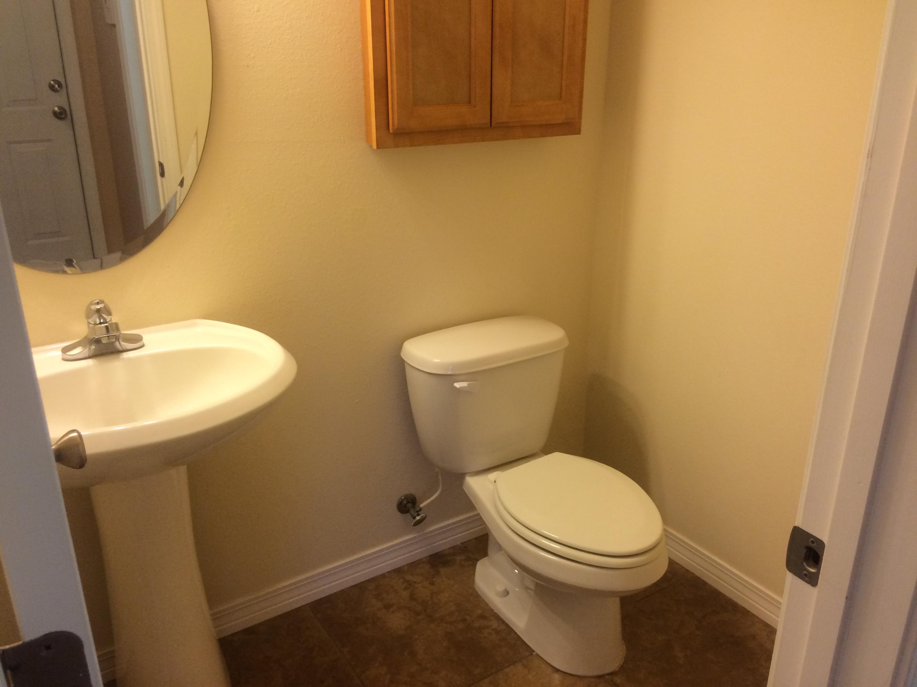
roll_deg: +1.7
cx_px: 458
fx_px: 768
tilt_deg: -21.9
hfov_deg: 61.7
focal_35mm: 29
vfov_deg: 48.2
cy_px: 344
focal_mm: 4.15
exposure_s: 1/30
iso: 50
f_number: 2.2
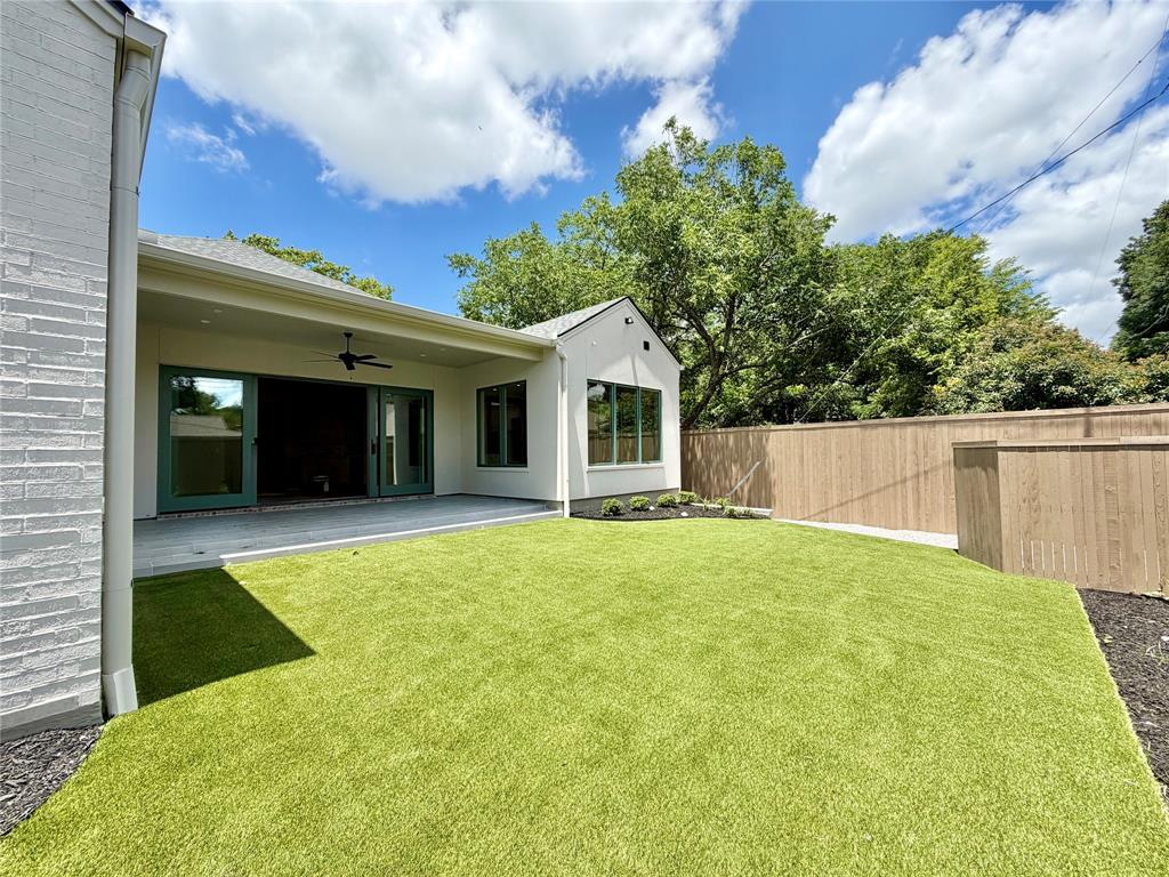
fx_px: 473
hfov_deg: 102.1
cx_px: 584
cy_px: 438
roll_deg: +2.3
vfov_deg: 85.7
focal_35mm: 14
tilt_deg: +2.8
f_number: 2.2
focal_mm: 2.22
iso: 32
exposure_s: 1/770
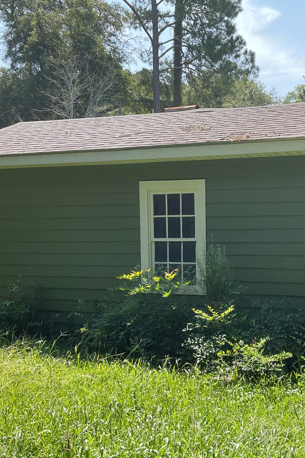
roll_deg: +0.1
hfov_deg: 32.0
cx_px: 232
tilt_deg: +1.8
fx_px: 521
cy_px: 229
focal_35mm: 41
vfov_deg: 47.4
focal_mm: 3
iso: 16
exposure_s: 1/446
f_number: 1.8
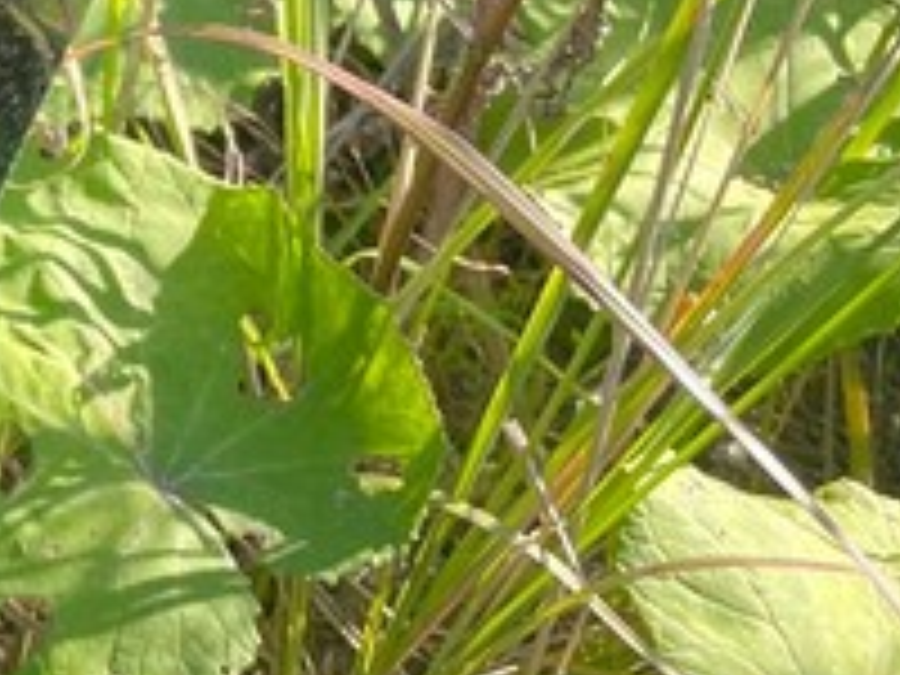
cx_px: -752
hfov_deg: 15.9
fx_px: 2704
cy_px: -68
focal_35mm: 104
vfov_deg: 13.9
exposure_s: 1/364
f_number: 1.6
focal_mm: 4.2
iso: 32
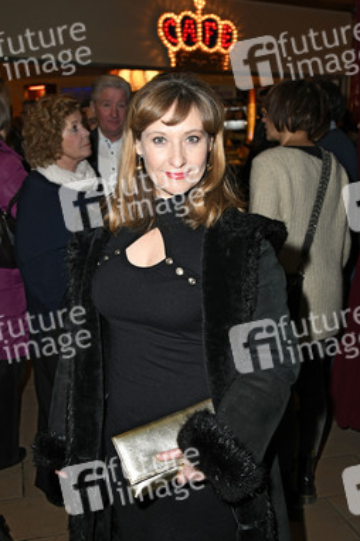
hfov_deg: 30.5
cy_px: 269
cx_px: 173
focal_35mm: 44
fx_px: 661
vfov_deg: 44.5
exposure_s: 1/160
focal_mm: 42
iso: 1250
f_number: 6.3
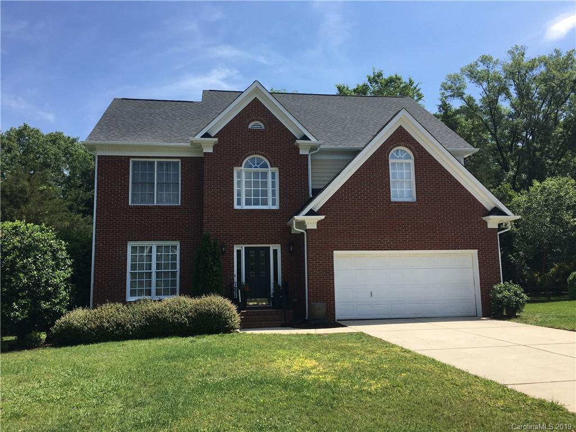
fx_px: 483
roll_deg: +0.8
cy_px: 216
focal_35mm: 29
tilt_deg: +7.5
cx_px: 288
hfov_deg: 61.7
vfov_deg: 48.2
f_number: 2.2
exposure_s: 1/1508
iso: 25
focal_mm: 4.15
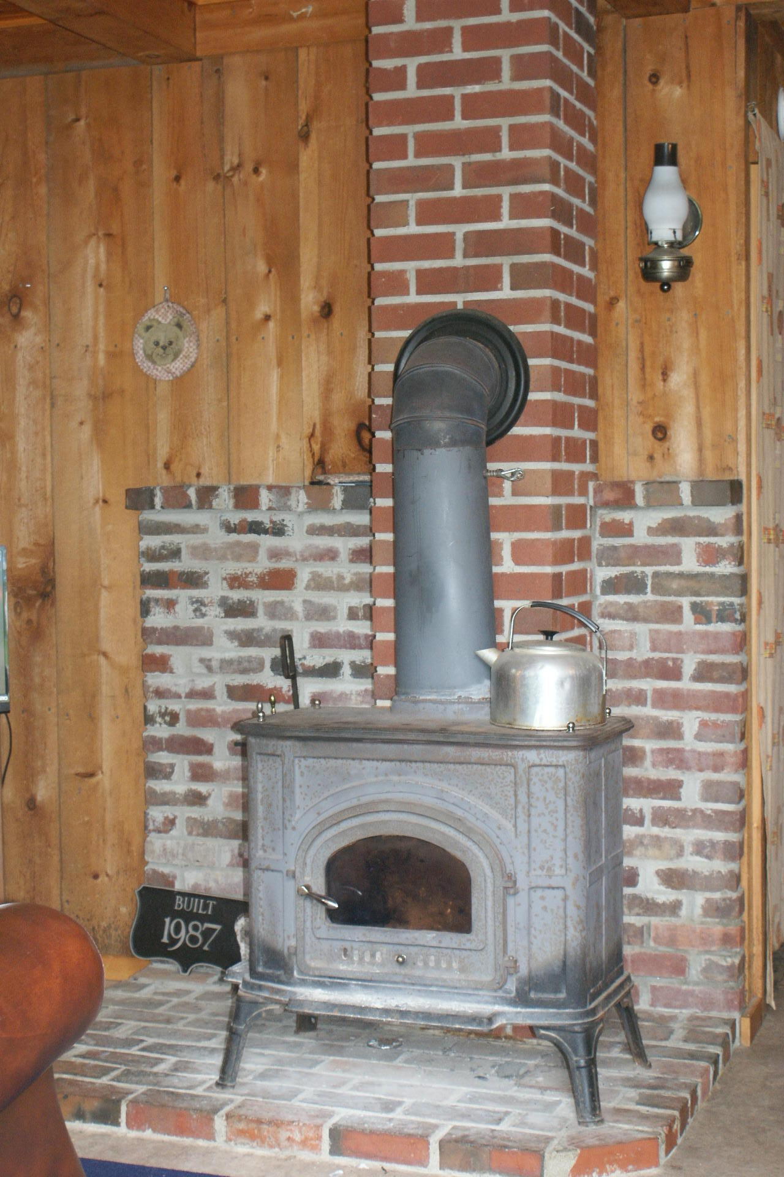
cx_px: 392
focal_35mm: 52
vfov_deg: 37.9
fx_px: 1715
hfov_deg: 25.8
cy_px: 588
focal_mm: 35
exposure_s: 1/60
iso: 400
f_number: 5.6
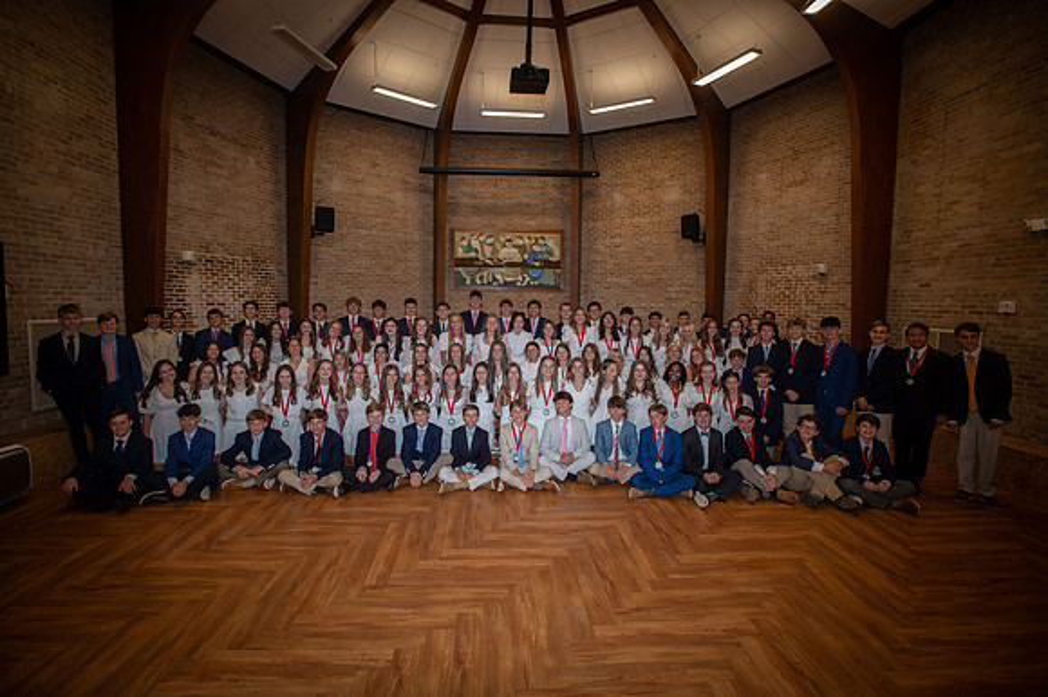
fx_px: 495
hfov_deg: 93.3
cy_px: 348
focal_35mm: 17
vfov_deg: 70.4
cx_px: 524
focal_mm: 17
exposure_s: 1/160
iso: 2000
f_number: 4.5
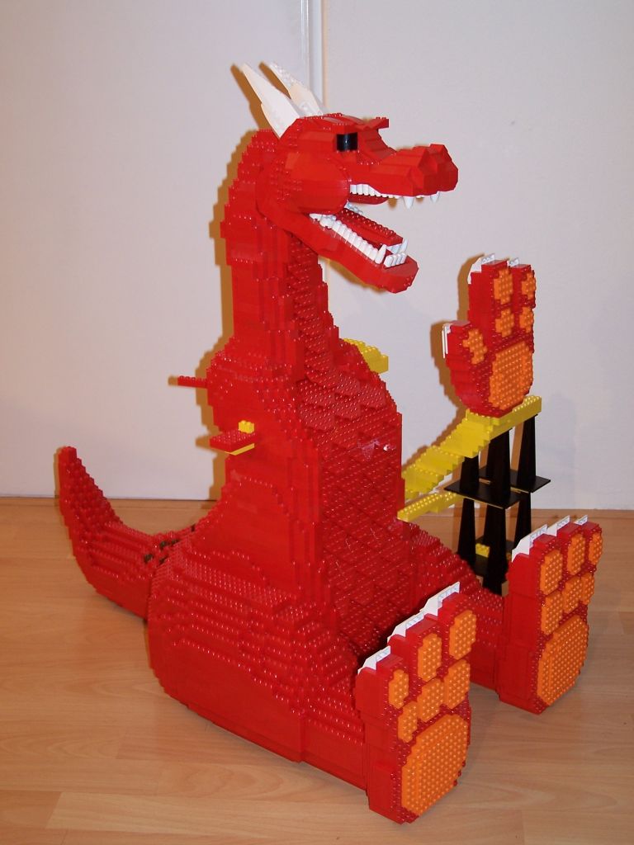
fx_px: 1245
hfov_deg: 28.6
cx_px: 317
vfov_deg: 37.5
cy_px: 422
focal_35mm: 51
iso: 80
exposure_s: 1/2
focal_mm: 8.5
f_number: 3
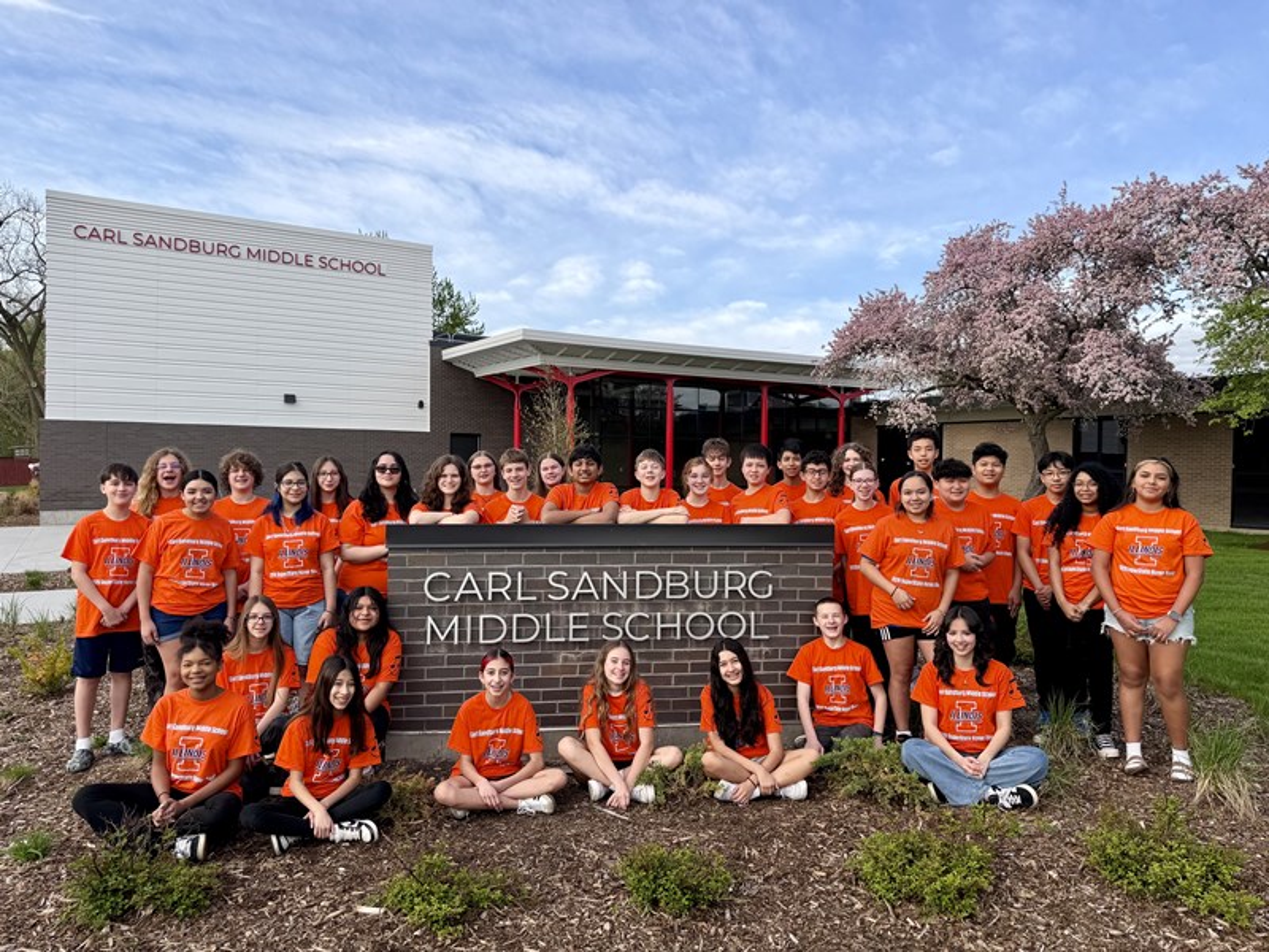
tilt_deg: -0.8
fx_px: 880
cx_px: 634
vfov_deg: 56.8
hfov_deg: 71.6
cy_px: 476
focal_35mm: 24
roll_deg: -0.8
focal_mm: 6.76
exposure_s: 1/1493
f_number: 1.78
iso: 80
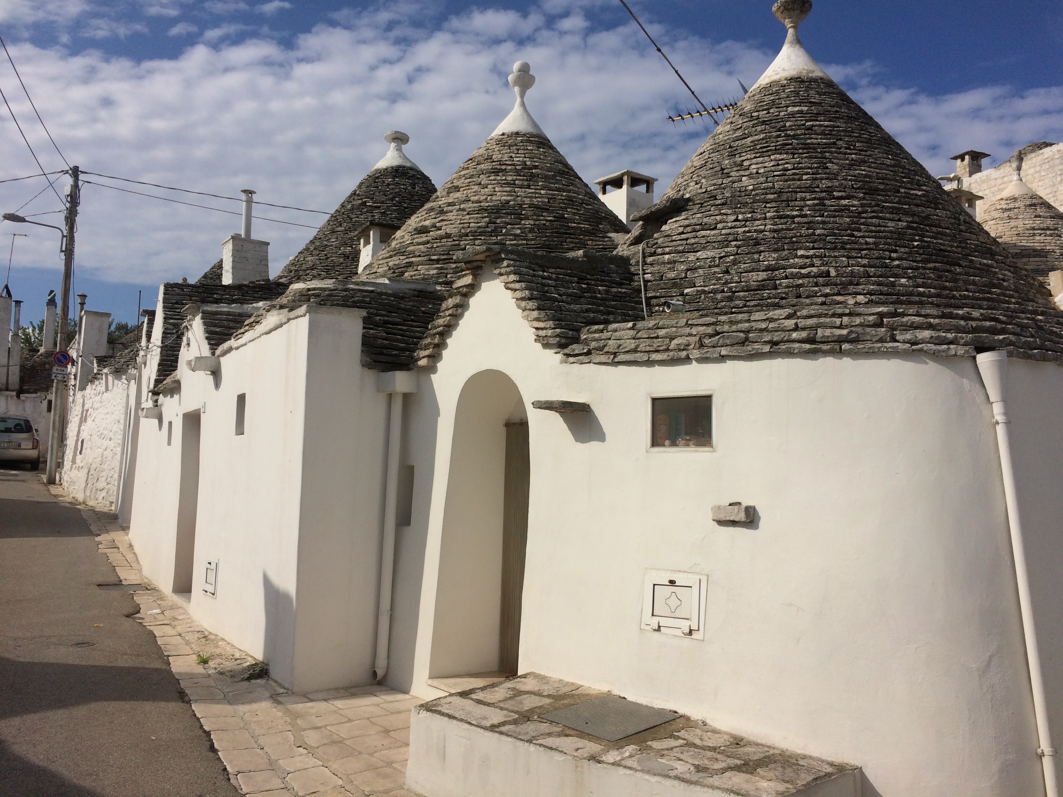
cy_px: 398
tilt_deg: +5.5
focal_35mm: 29
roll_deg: +0.8
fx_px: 891
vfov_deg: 48.2
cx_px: 532
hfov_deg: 61.7
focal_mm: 4.15
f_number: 2.2
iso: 32
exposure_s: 1/5882
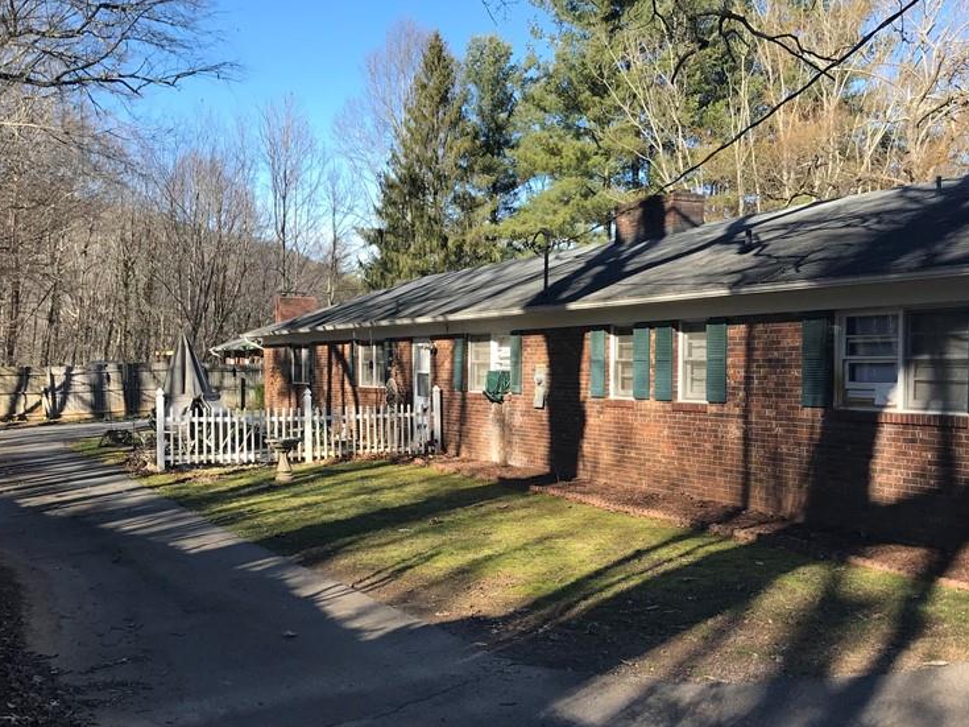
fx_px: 1092
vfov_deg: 36.7
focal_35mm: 39
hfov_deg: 47.8
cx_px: 513
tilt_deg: -3.1
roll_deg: -0.3
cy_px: 422
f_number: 1.8
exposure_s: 1/754
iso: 20
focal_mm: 3.99
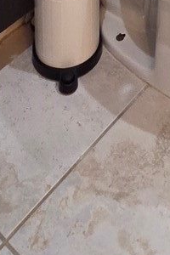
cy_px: -312
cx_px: 171
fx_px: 510
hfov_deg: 18.4
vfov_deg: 16.6
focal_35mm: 72
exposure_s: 1/60
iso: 250
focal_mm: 2.2
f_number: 2.2
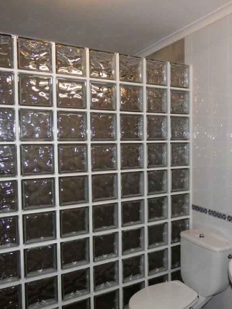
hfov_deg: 43.9
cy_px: 156
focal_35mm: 31
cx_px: 175
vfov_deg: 58.3
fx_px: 277
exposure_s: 1/60
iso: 80
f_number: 2.8
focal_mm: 3.6
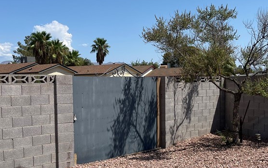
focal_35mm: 51
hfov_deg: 39.5
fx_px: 373
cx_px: 123
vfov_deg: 25.2
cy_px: 113
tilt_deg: -2.9
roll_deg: +0.8
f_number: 1.6
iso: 50
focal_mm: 5.1
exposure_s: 1/6173
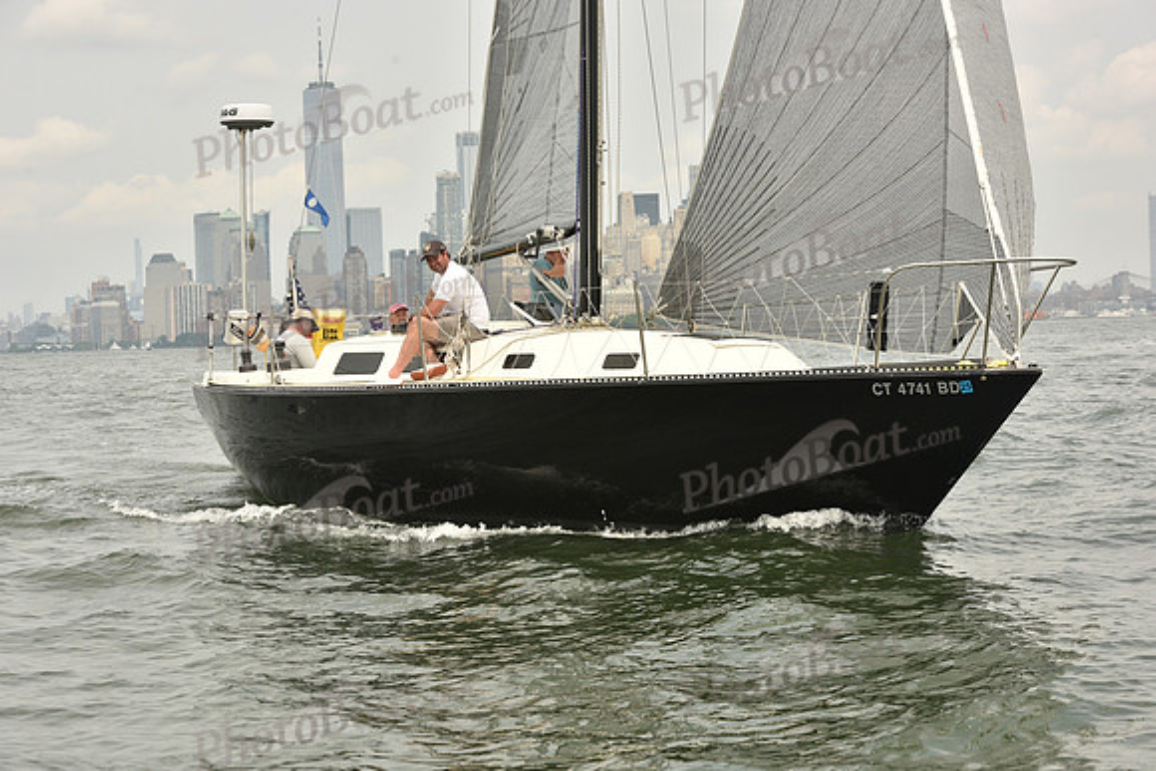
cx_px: 578
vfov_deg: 19.5
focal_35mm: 70
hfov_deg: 28.8
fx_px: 2248
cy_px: 386
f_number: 9
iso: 250
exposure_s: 1/640
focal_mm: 70
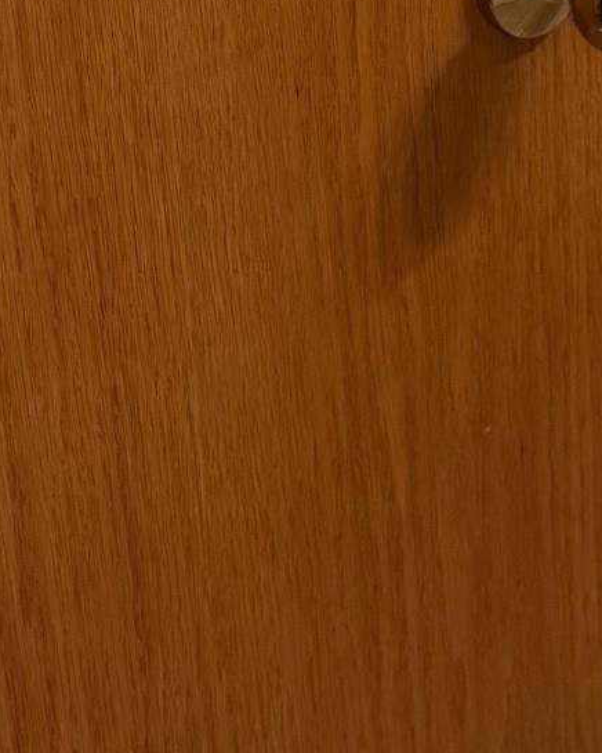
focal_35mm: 99
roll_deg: -0.1
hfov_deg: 14.7
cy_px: -419
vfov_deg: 17.2
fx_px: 2205
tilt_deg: -18.3
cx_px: 834
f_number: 1.78
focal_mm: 6.76
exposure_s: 1/120
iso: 160
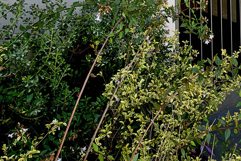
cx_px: 277
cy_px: -84
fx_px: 348
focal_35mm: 52
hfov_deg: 32.6
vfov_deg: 21.6
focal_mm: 14
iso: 400
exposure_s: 1/30
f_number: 18
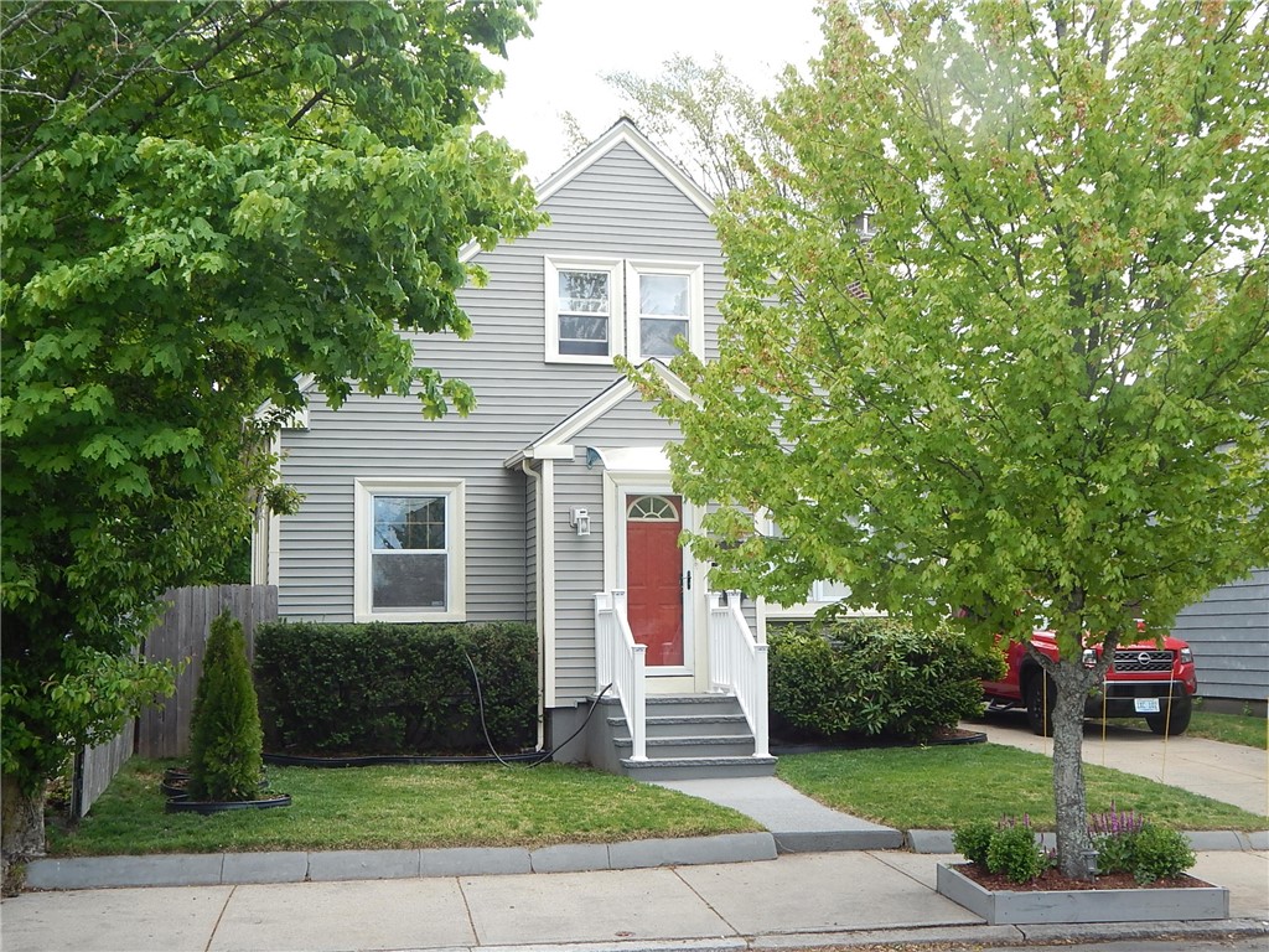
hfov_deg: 43.9
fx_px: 1576
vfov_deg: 33.6
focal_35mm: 43
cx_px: 634
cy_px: 476
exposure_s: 1/200
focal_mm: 7.7
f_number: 3.6
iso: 125
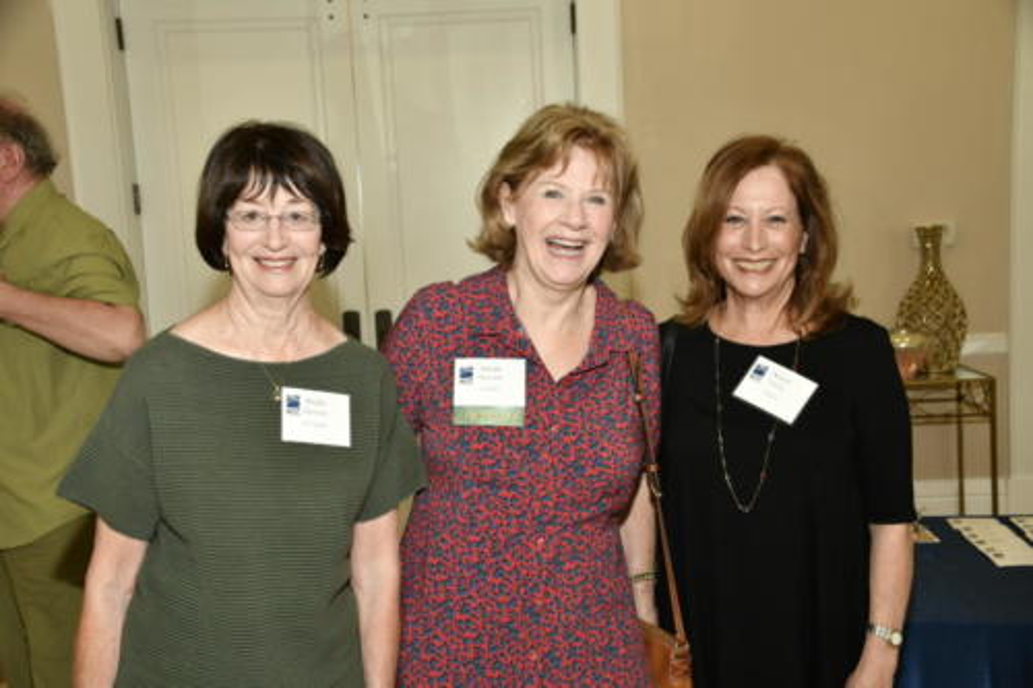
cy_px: 344
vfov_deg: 28.1
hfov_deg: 41.1
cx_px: 516
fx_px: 1377
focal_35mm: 48
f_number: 7.1
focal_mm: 32
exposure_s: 1/60
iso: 400
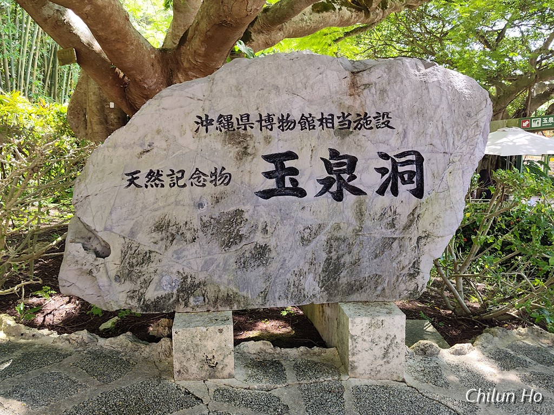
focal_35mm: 29
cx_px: 277
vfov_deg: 48.2
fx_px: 464
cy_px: 208
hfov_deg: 61.7
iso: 125
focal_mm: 6.07
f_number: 1.7
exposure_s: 1/100
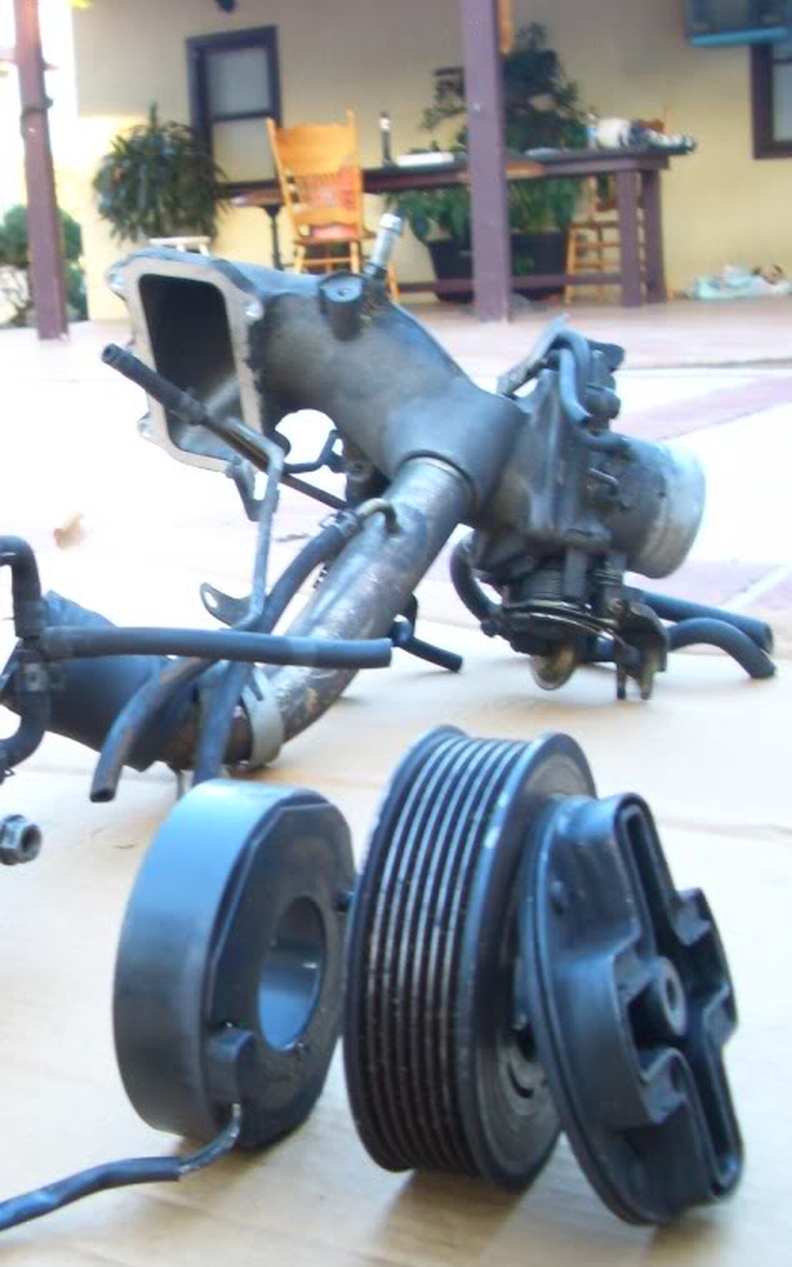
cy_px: 635
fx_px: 1727
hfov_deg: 25.1
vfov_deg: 40.3
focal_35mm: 50
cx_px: 80
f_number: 2.6
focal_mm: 5.8
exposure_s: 1/25
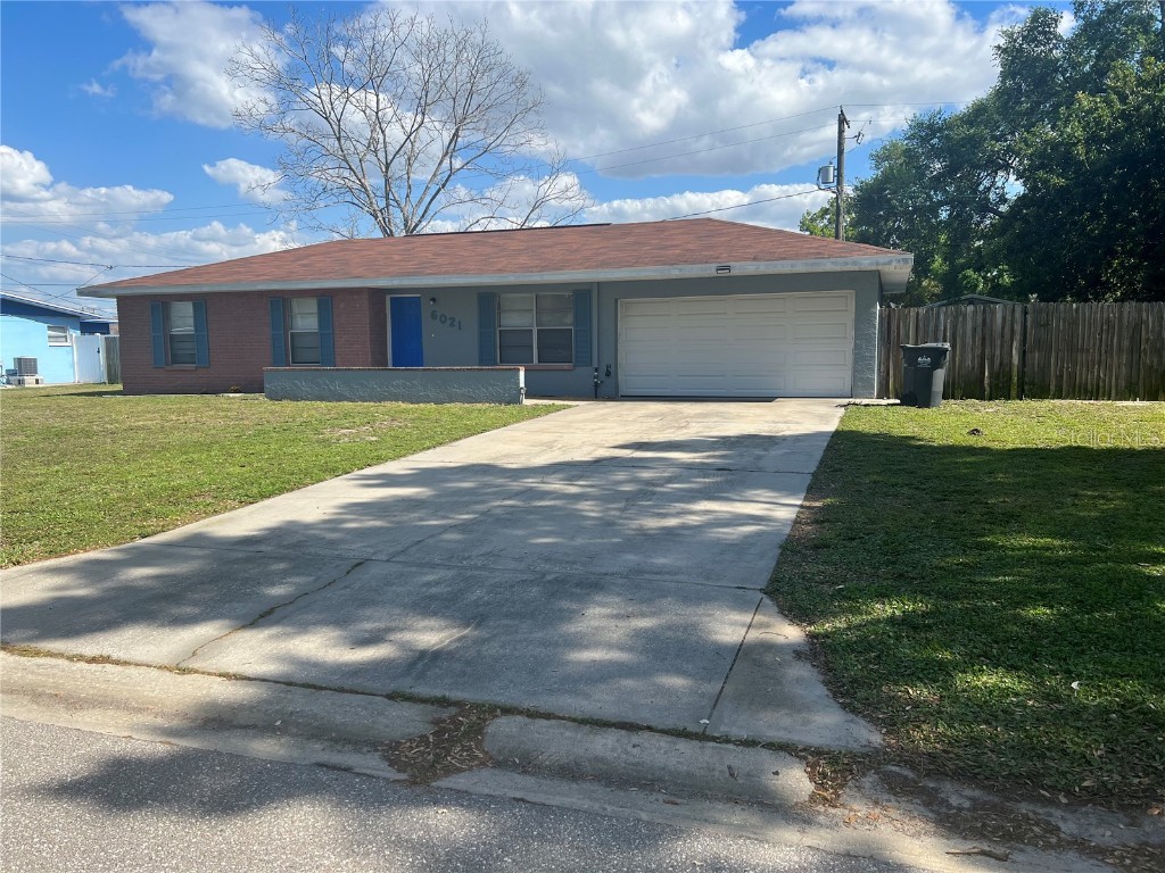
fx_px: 875
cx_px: 582
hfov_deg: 67.3
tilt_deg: -6.8
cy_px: 436
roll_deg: +0.1
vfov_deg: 53.1
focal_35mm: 26
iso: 50
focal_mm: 5.7
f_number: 1.5
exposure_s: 1/3571
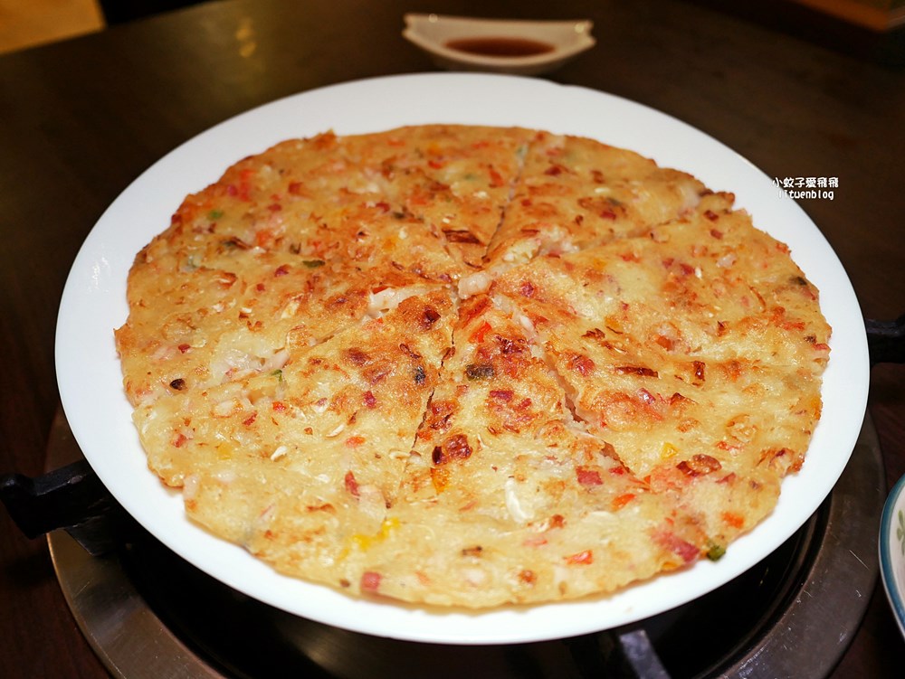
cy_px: 340
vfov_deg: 49.8
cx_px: 452
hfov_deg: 63.4
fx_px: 732
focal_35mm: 28
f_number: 2.5
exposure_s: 1/60
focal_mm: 14
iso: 500
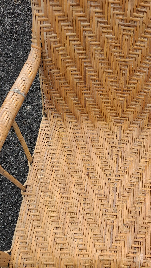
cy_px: 153
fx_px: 270
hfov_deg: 30.3
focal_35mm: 38
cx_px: 126
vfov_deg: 52.6
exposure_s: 1/142
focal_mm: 4
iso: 25
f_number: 1.8
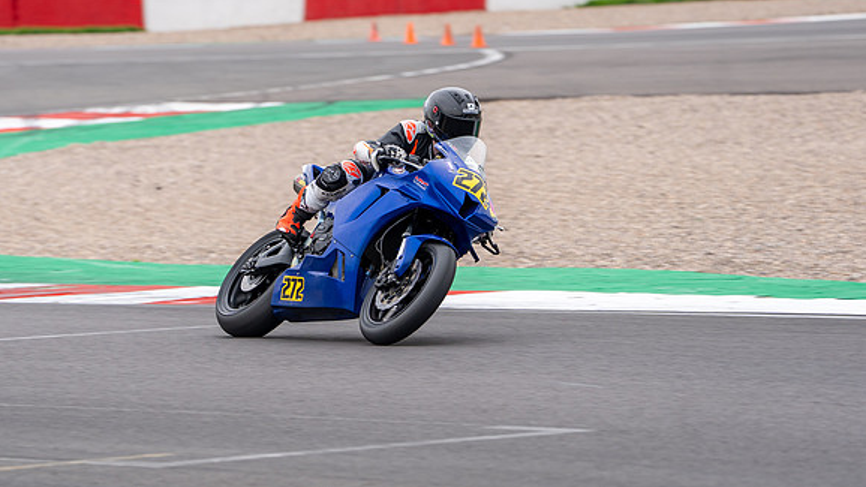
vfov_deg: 4.0
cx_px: 287
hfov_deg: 7.1
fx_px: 6934
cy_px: 210
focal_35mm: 302
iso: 160
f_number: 4.5
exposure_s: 1/500
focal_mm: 215
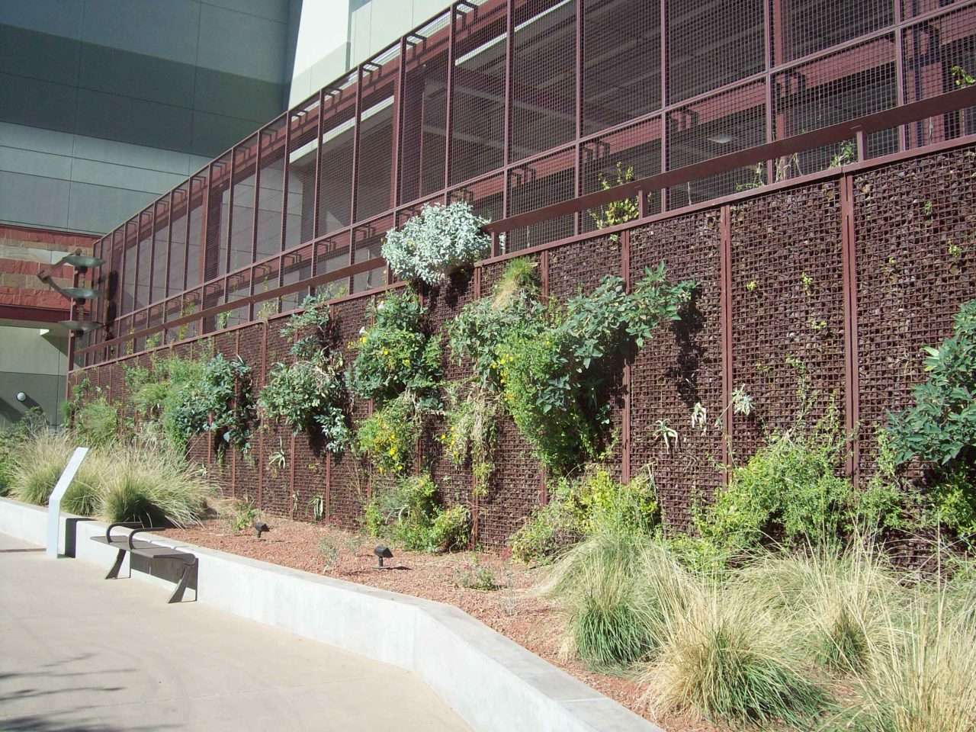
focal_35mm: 36
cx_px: 488
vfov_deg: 39.7
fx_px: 1015
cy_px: 366
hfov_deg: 51.4
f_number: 4.8
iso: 80
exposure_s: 1/363
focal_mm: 6
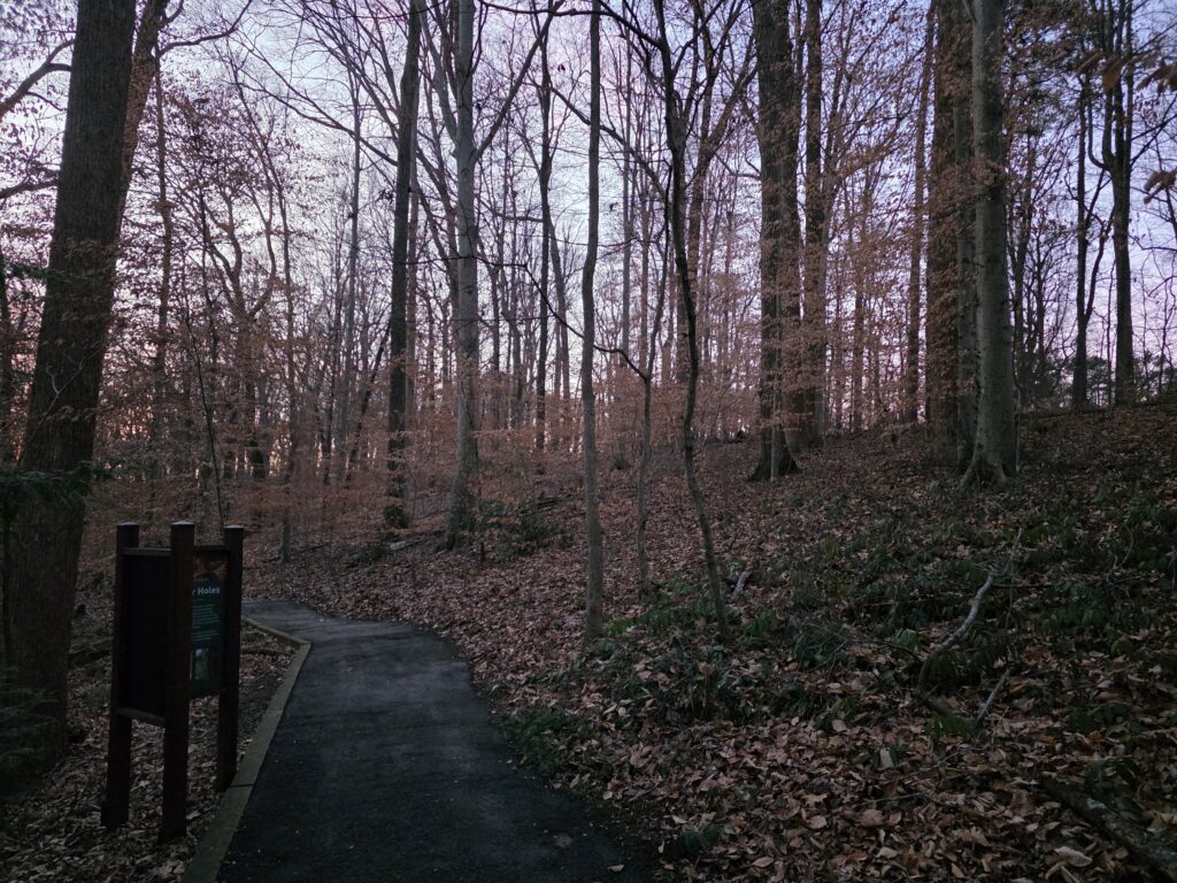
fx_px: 782
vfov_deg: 58.9
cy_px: 442
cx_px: 588
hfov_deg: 73.9
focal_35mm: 23
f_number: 1.7
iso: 2000
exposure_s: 1/120
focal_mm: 6.3
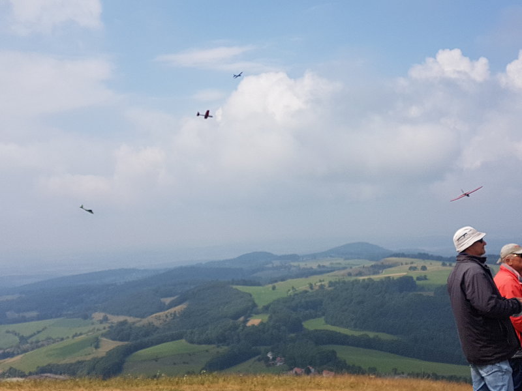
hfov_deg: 67.3
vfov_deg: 53.1
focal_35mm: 26
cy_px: 196
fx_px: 392
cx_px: 261
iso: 40
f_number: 1.7
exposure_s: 1/3632
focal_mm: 4.2
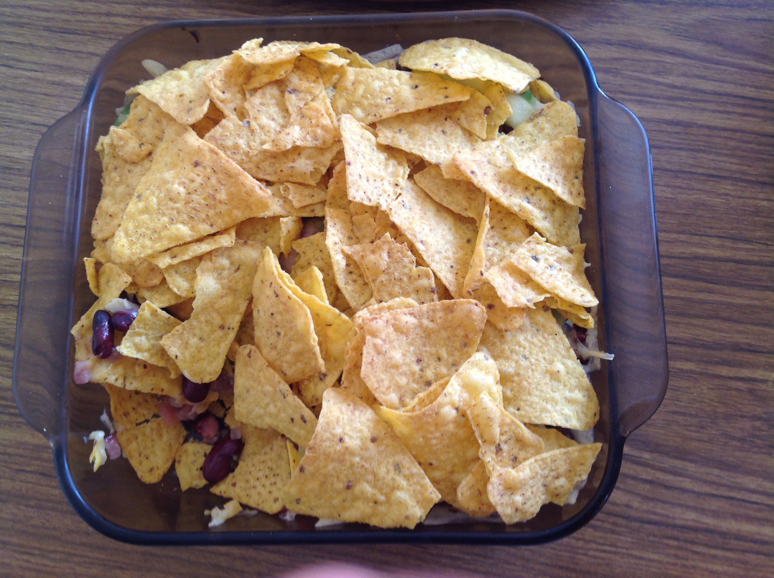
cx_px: 387
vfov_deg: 40.6
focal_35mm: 35
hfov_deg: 52.7
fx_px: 781
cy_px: 289
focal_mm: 4.28
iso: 50
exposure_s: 1/30
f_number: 2.4
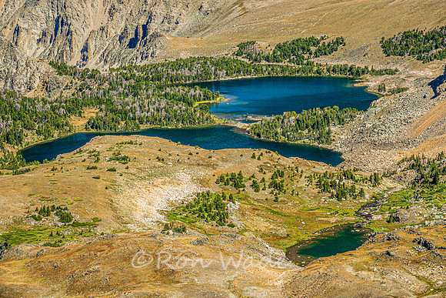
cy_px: 149
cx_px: 223
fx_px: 1673
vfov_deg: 10.2
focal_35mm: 135
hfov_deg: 15.2
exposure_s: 1/160
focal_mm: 49.51
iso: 250
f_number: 9
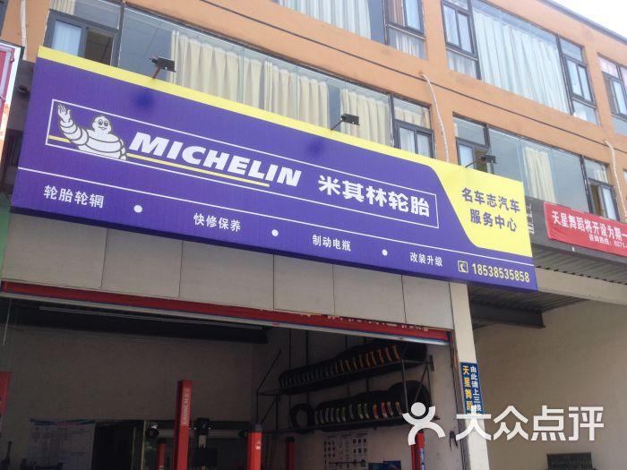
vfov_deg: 40.7
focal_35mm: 35
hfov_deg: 52.6
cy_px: 235
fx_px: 634
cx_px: 314
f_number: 2.4
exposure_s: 1/428
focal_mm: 4.28
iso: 50
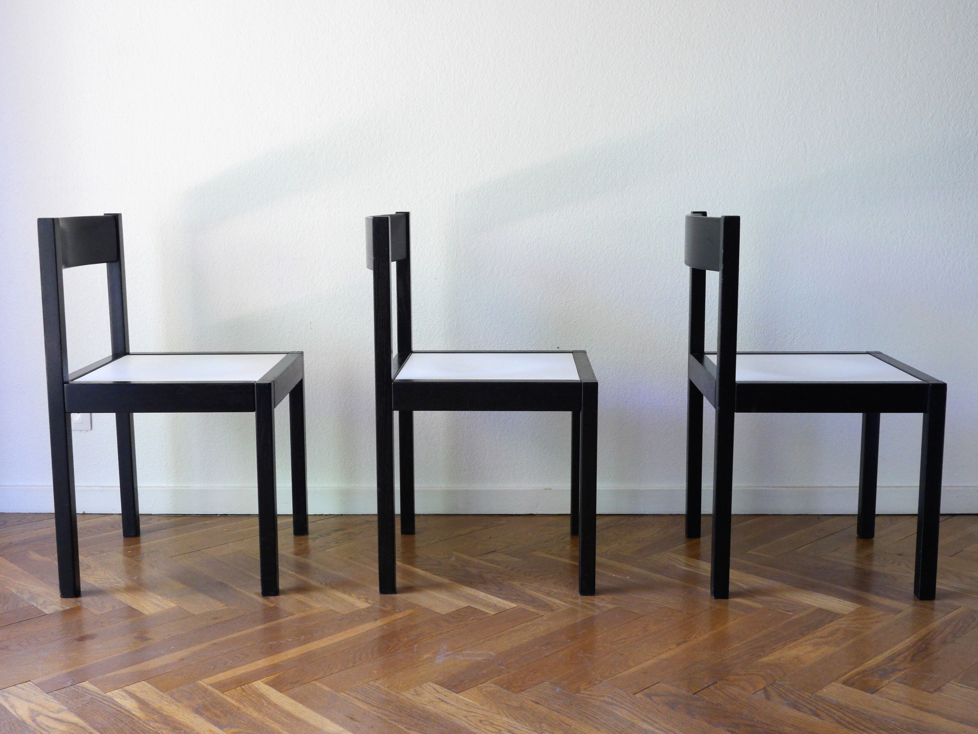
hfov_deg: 46.8
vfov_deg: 36.0
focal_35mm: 40
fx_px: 1130
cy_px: 367
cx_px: 489
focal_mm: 20
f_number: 6.3
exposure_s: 1/60
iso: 1600
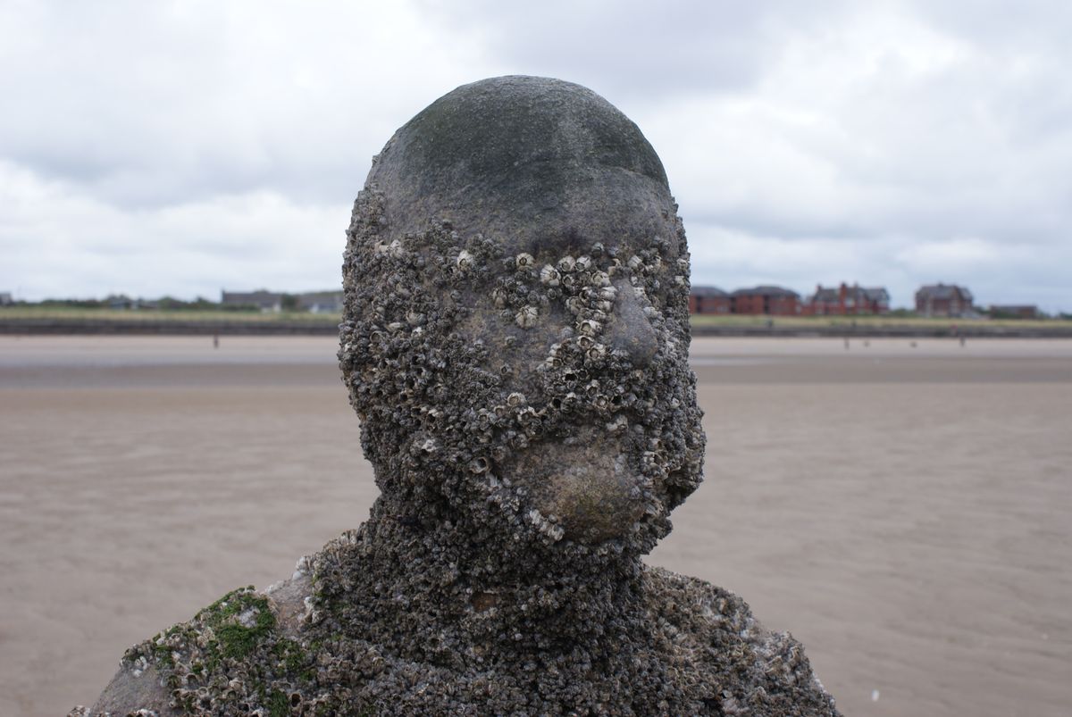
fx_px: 1565
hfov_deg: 37.8
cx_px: 536
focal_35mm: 52
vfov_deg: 25.8
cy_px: 358
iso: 100
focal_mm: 35
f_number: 11
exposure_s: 1/100
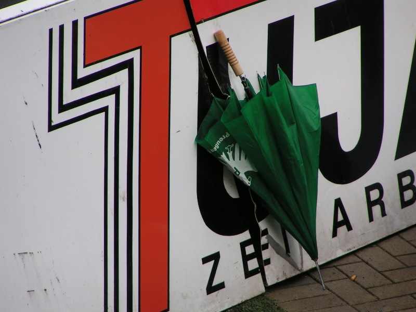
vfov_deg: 3.9
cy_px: 156
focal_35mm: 380
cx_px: 208
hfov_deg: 5.2
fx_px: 4567
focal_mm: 58
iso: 50
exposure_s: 1/400
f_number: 4
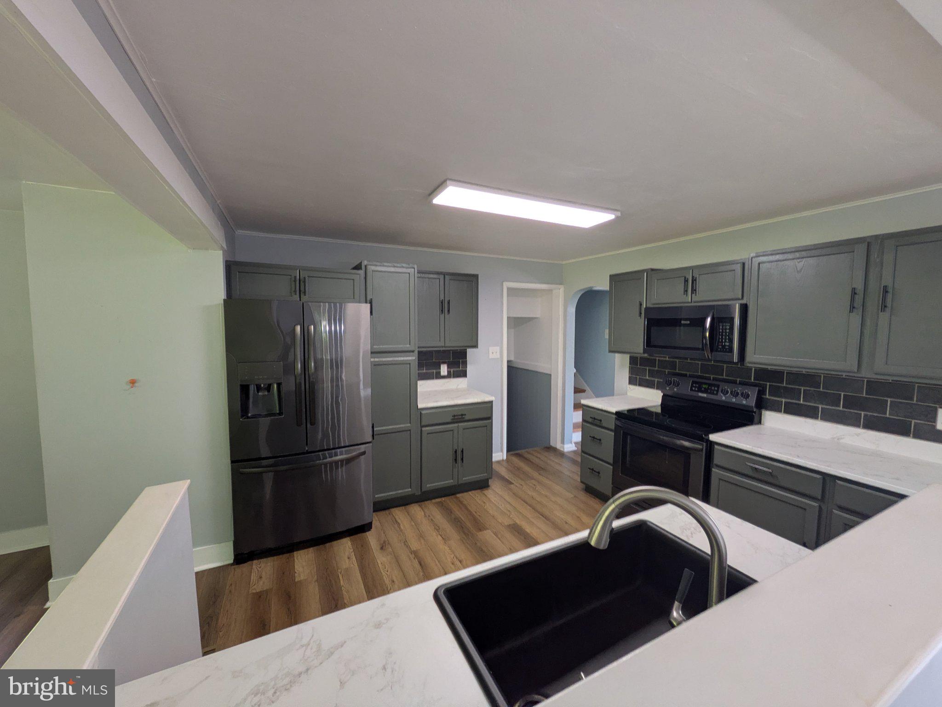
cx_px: 471
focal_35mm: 14
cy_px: 354
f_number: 2.2
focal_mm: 1.83
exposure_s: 1/60
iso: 139
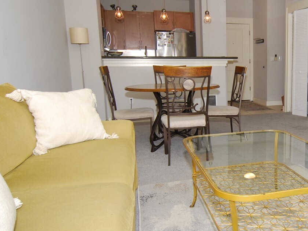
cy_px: 114
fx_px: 312
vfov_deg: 40.7
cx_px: 249
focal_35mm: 35
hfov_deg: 49.4
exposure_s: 1/60
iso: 200
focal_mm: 12
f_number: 4
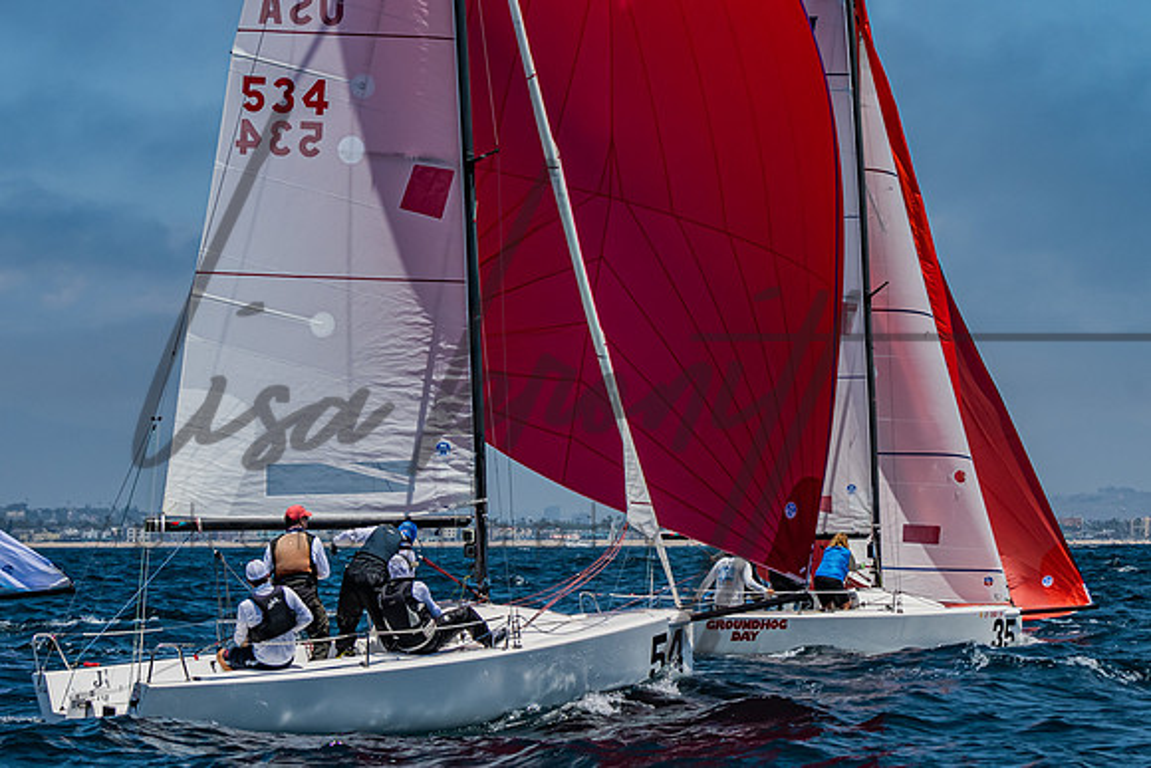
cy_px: 156
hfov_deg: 13.8
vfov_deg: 9.2
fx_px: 4770
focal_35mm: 149
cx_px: 550
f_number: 6.3
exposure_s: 1/2500
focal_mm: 86
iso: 400
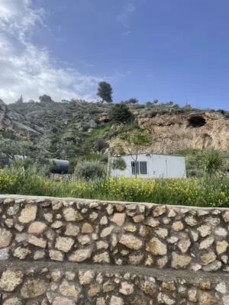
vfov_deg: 67.3
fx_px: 229
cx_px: 114
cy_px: 152
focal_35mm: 26
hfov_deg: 53.1
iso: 32
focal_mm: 4.2
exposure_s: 1/2817
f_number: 1.6
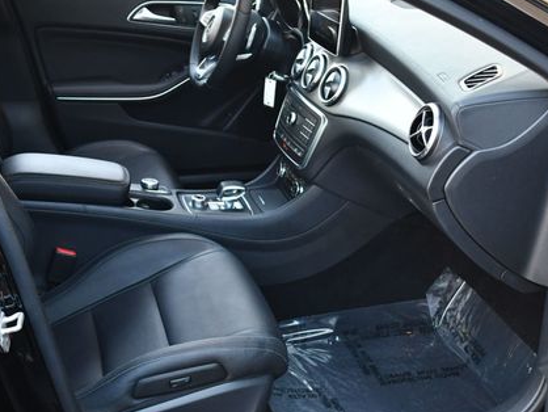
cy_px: 218
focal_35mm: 53
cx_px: 244
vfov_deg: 27.5
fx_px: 840
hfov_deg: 36.1
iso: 800
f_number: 3.5
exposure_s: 1/200
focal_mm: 18
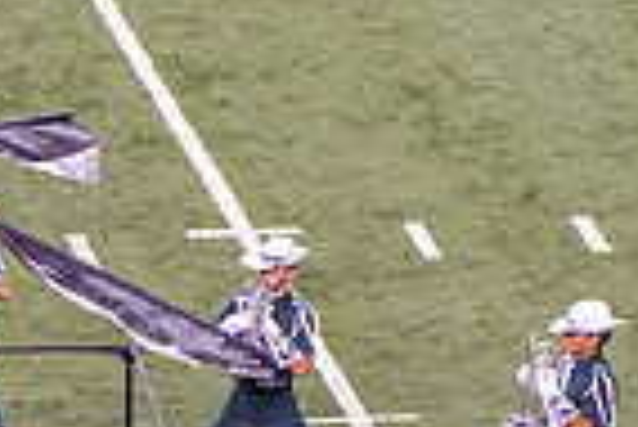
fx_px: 15700
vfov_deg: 1.6
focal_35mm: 885
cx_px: -37
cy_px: 316
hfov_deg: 2.3
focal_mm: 155
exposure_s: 1/320
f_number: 4.8
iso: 1600
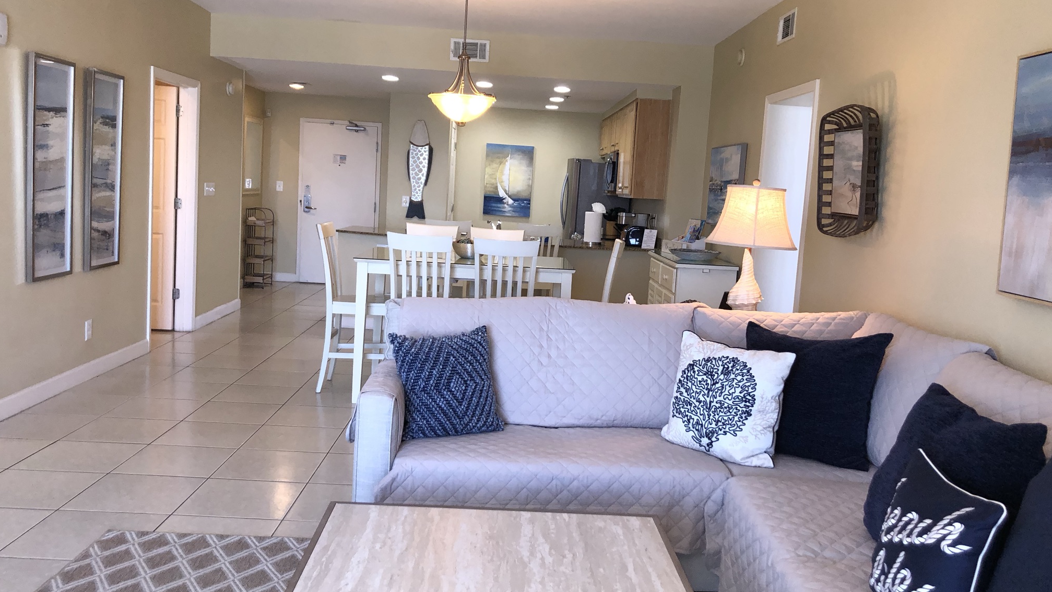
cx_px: 529
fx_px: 865
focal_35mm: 31
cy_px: 292
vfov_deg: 37.8
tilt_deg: -5.4
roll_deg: -3.1
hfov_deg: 62.6
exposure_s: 1/120
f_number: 1.8
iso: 40
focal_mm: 3.99
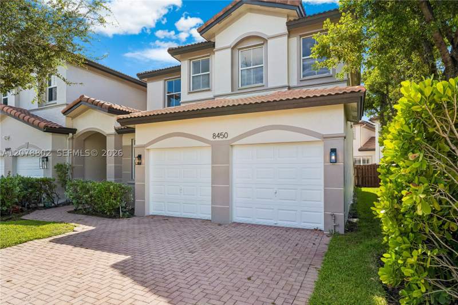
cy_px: 152
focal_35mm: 20
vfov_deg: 61.9
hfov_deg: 84.0
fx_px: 254
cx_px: 229
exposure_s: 1/100
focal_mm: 20
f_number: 11
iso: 125
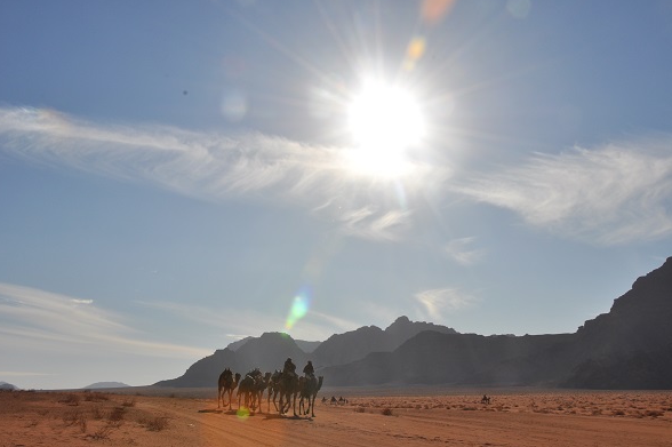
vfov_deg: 31.1
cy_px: 225
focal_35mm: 43
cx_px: 333
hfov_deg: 45.5
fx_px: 802
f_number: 22
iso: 200
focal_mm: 28
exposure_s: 1/400
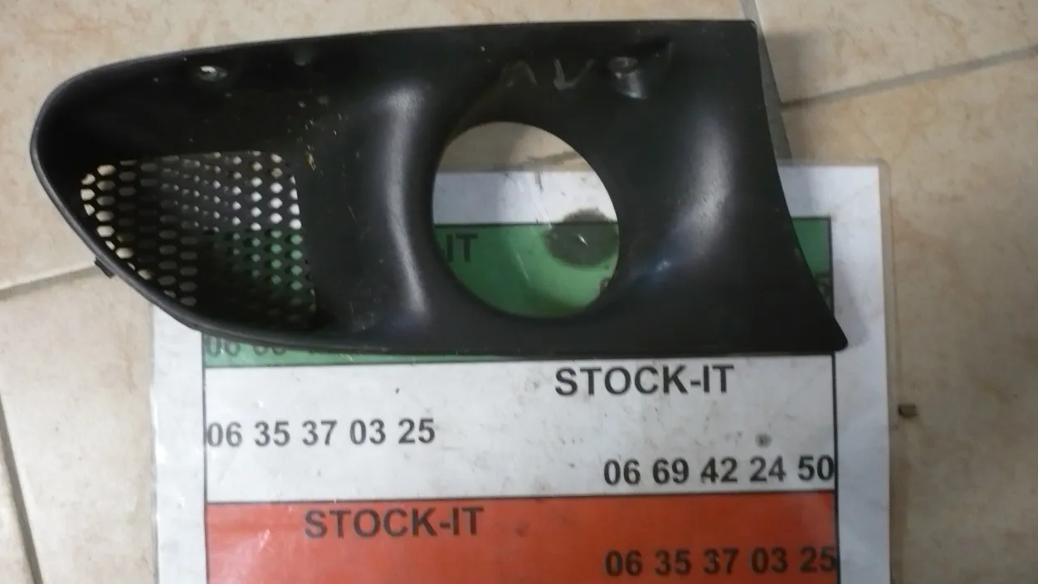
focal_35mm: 39
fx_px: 1074
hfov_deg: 51.6
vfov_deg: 30.4
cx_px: 515
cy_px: 343
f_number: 2.8
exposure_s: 1/8
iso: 250
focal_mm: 5.8
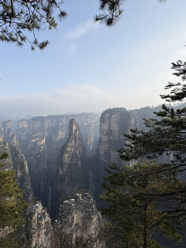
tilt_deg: -2.1
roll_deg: +0.4
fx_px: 136
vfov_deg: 84.7
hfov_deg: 66.7
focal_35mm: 19
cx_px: 61
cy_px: 125
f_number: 2.2
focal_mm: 2.22
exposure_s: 1/1346
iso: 50
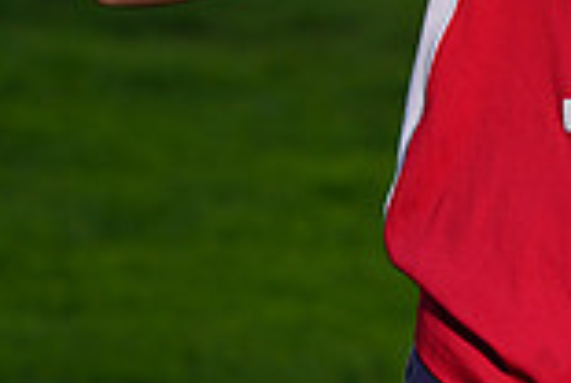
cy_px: -245
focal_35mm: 691
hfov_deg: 3.0
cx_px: 578
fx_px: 10981
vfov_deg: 2.0
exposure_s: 1/250
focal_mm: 185
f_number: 10
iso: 200
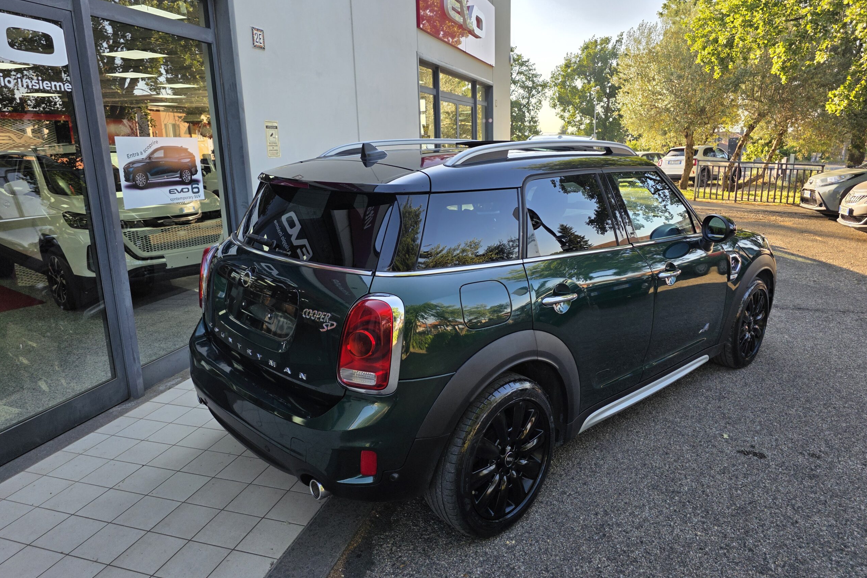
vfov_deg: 53.1
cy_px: 274
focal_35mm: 24
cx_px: 432
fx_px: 578
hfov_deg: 73.7
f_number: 1.7
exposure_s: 1/359
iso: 32
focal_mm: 6.3
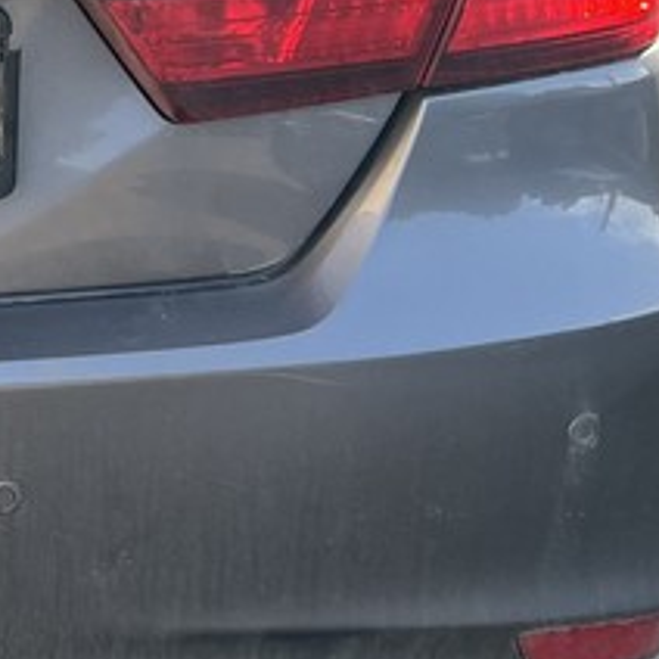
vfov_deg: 15.4
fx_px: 2391
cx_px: -385
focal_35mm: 111
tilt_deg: -13.5
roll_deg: -0.3
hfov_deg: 14.4
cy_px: -12
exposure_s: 1/949
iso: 50
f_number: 1.5
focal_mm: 5.7
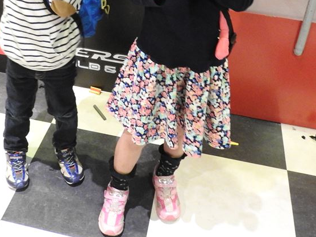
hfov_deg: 38.7
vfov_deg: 28.0
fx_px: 447
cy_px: 2
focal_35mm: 49
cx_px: 120
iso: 800
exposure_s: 1/8
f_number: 3.3
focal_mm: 4.3
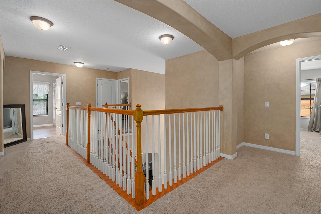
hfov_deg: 96.7
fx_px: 143
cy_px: 107
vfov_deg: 73.7
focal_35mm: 16
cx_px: 160
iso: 320
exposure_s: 1
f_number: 9
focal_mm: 16
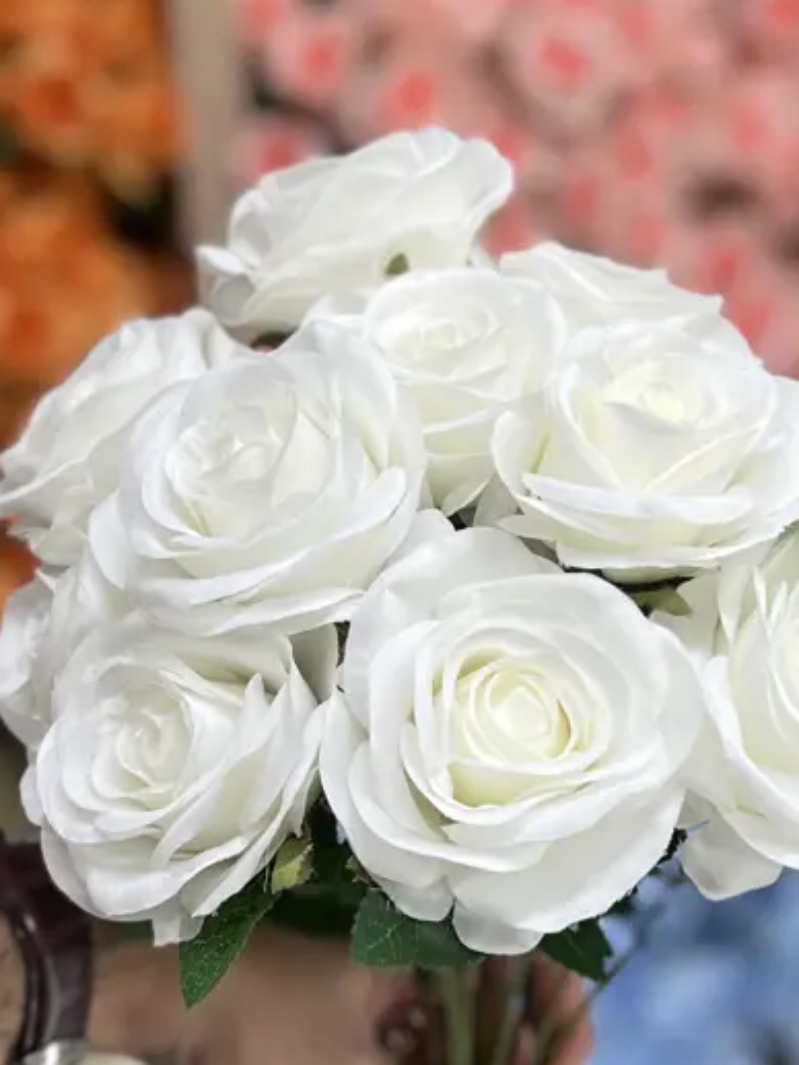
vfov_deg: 29.0
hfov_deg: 21.9
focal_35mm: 67
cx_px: 303
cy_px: 495
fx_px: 2061
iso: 32
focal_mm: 5.7
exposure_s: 1/116
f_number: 1.5
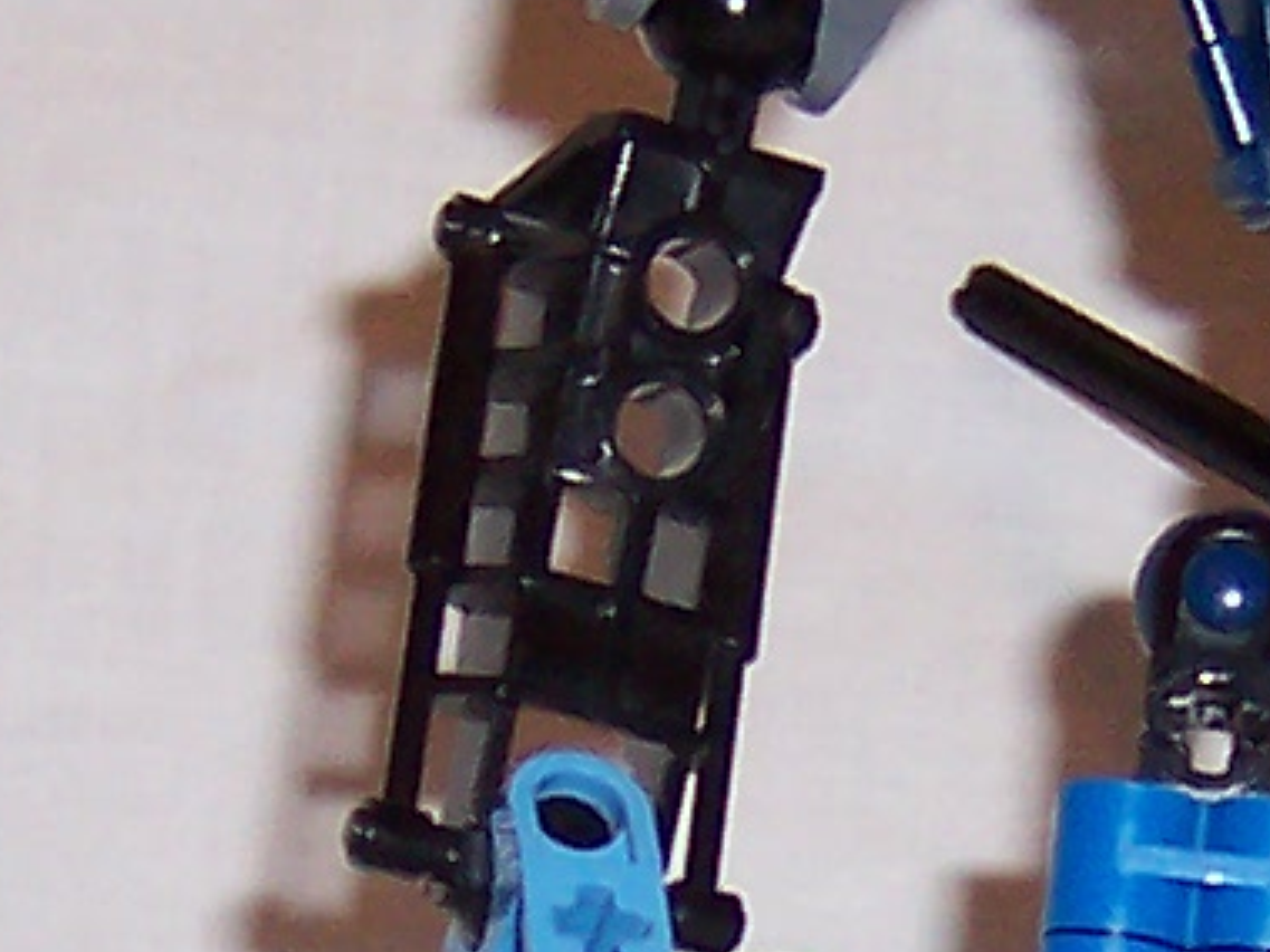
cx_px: 995
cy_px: 965
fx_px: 7079
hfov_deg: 10.2
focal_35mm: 193
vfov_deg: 7.7
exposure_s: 1/60
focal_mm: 5.6
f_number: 2.8
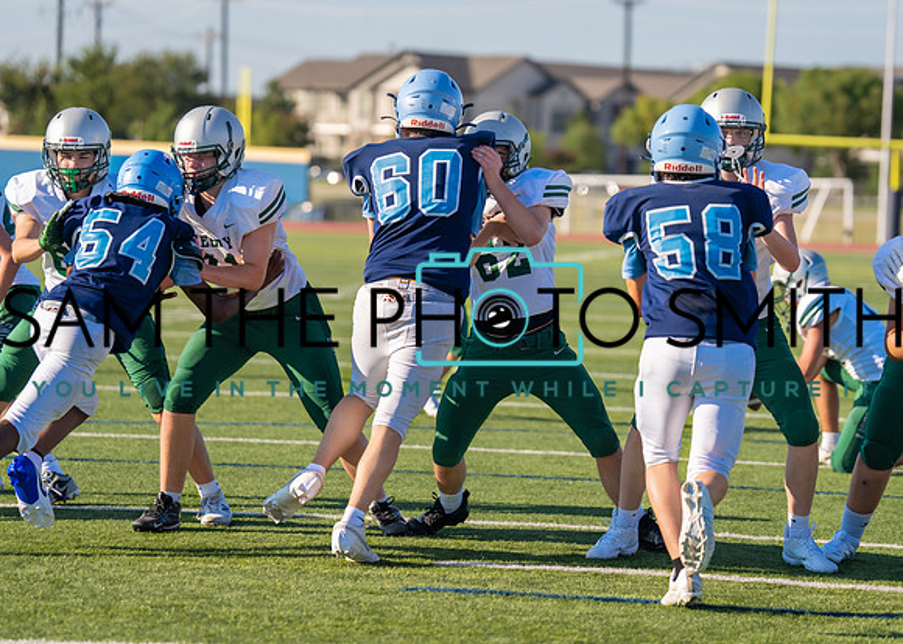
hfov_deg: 12.9
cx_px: 524
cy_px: 306
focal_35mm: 156
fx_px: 4007
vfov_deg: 9.2
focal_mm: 127
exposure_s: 1/4000
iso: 250
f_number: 2.8
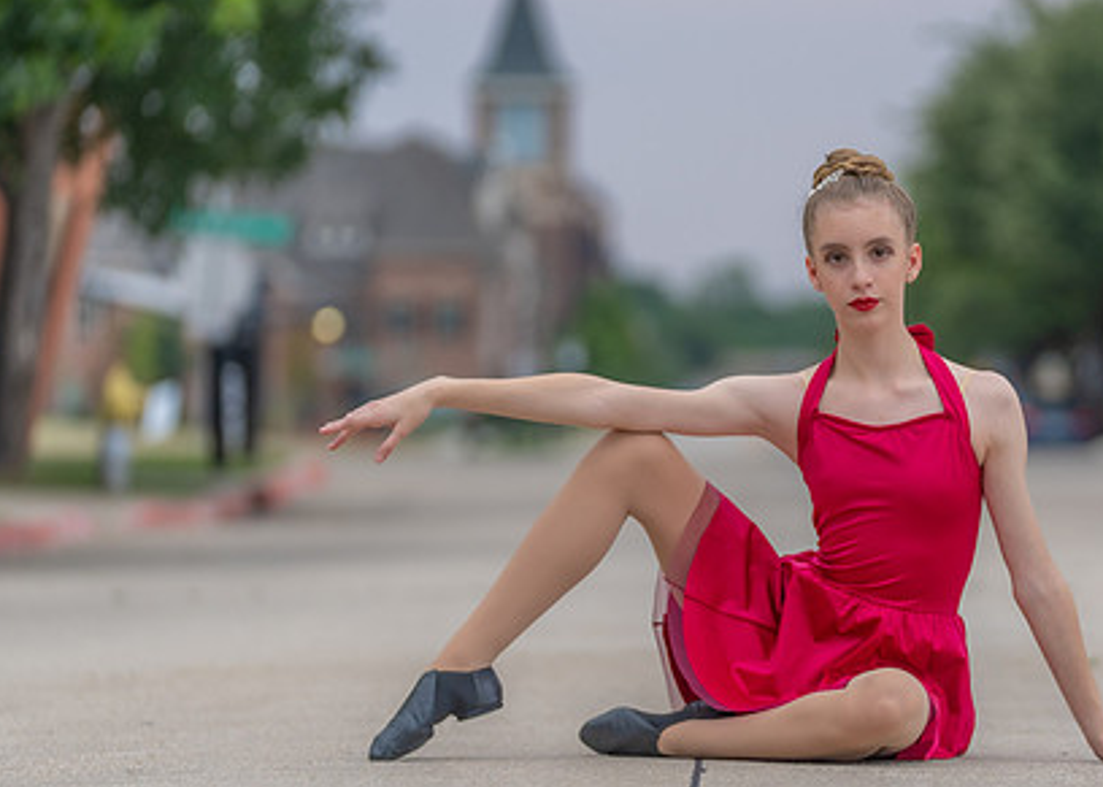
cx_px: 789
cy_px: 380
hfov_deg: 8.5
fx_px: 7389
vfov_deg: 6.1
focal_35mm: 236
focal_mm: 143
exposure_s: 1/320
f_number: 2.8
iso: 160
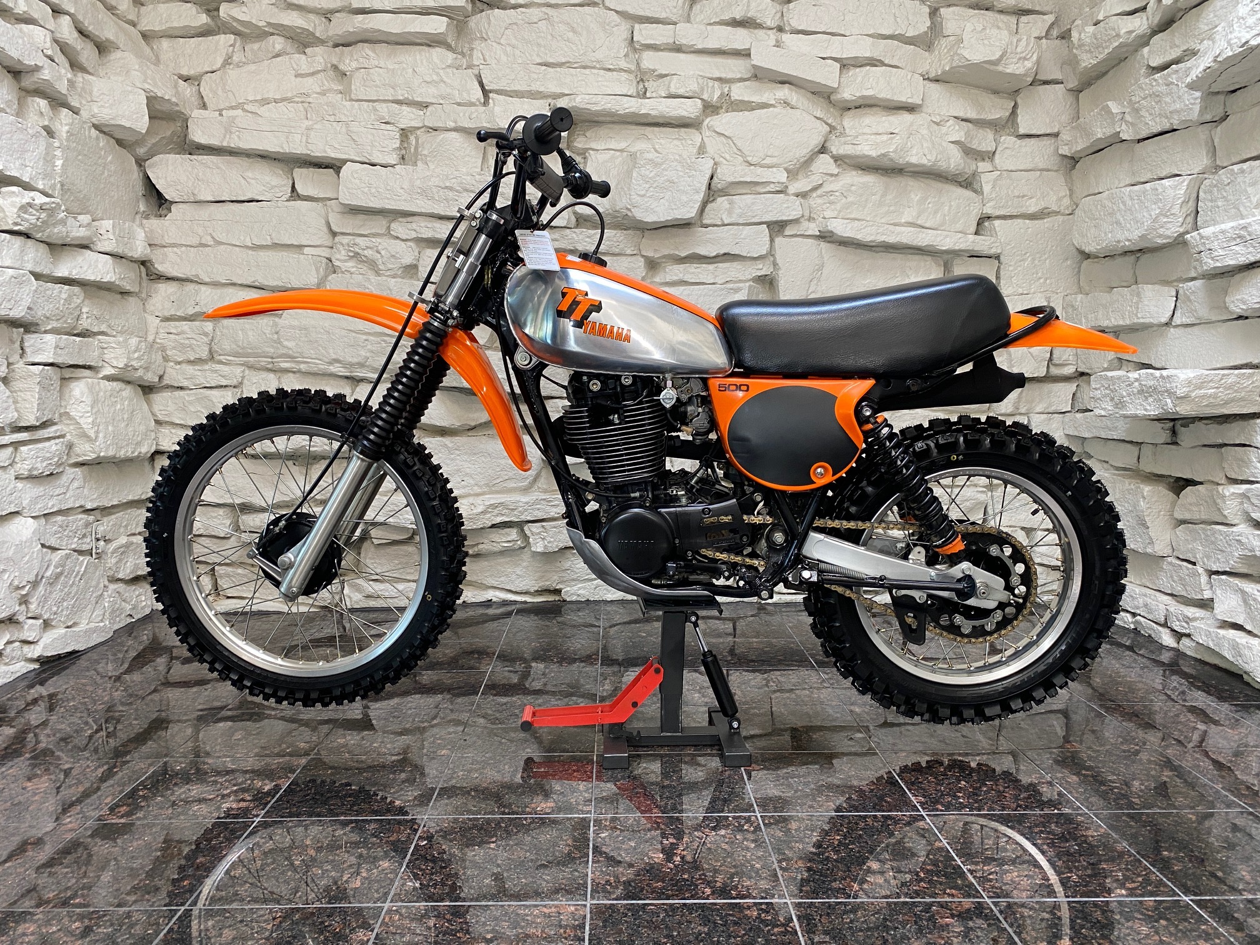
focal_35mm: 26
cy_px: 472
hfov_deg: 67.3
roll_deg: -0.8
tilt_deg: -4.6
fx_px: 946
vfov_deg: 53.1
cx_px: 630
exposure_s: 1/60
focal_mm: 4.25
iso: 100
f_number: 1.8
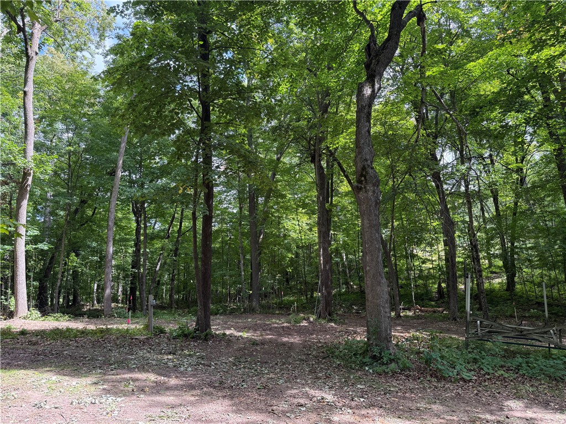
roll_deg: +2.6
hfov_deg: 71.6
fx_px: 392
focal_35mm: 24
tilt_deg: +9.5
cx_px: 283
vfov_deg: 56.8
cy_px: 212
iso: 100
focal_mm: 6.76
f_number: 1.78
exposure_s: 1/421
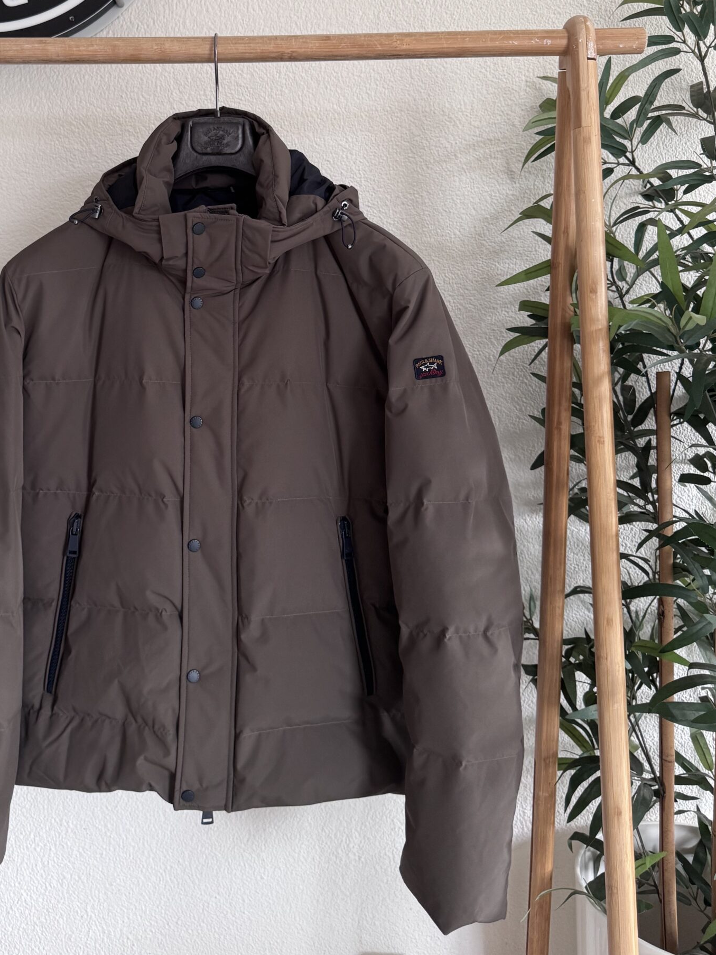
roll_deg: -0.2
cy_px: 318
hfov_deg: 41.1
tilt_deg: -2.2
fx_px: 938
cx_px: 227
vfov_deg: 52.9
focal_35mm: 34
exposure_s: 1/60
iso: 250
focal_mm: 6.76
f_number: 1.78
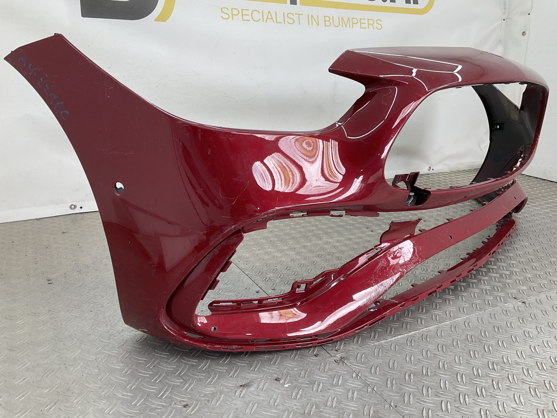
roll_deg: -3.5
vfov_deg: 48.2
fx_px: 467
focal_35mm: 29
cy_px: 209
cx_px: 278
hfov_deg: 61.7
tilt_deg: -16.9
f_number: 1.8
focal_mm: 3
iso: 16
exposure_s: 1/116
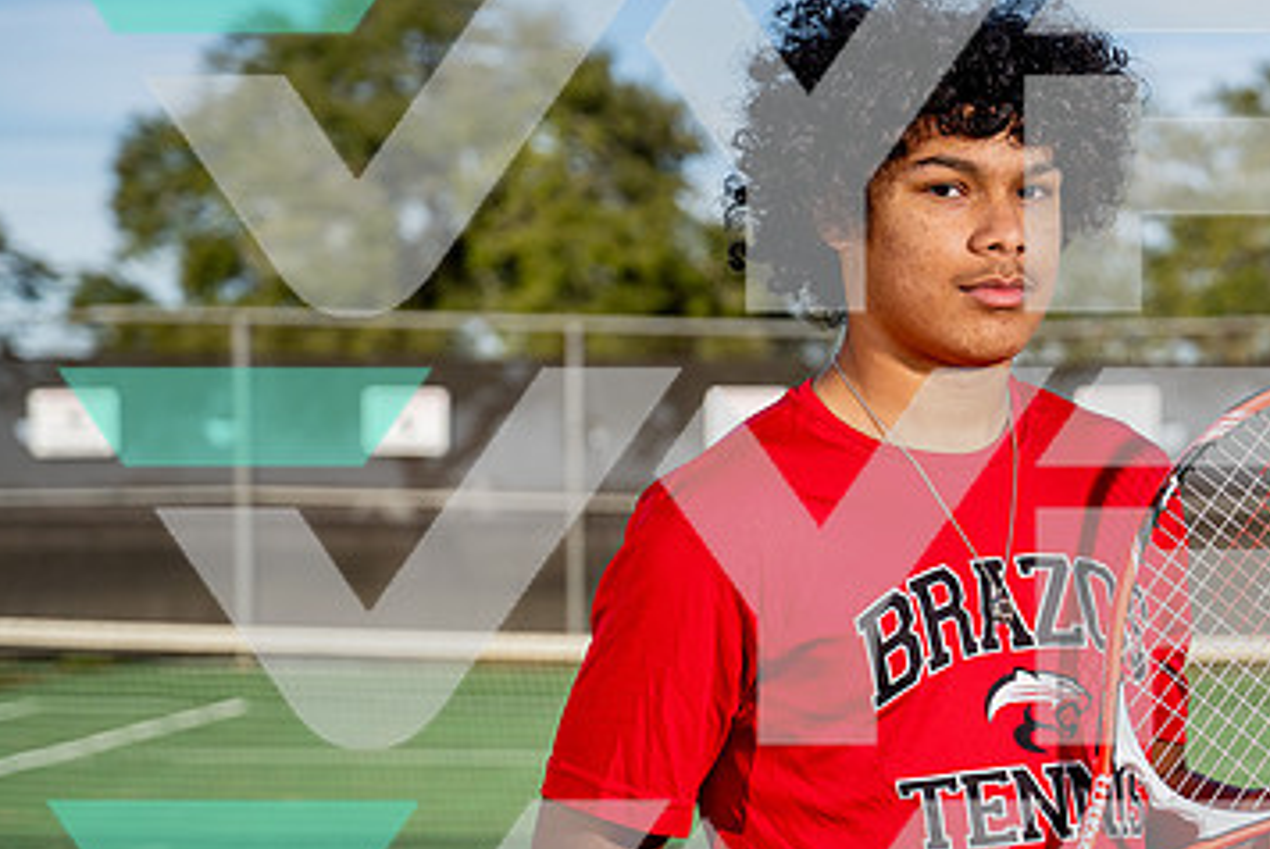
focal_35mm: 114
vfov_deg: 12.0
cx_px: 967
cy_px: 558
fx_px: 4025
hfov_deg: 17.8
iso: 100
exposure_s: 1/1250
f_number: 4
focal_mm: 70
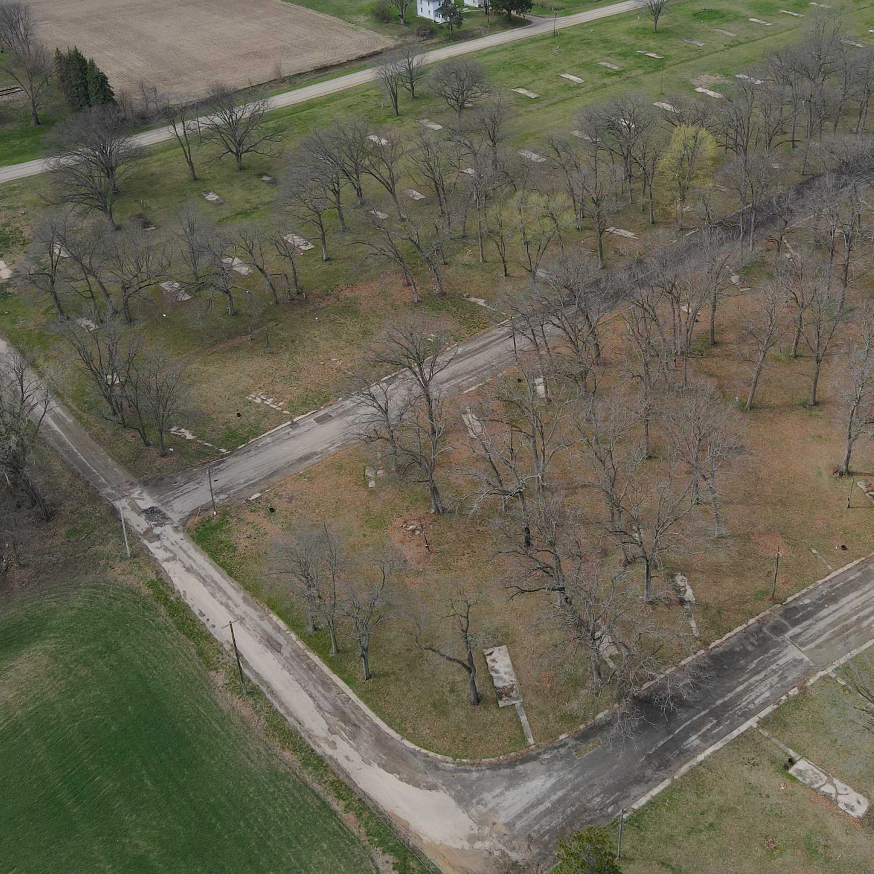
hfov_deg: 44.4
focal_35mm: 37
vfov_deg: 44.7
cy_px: 359
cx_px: 562
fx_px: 1057
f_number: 2.8
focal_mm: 4.5
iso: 100
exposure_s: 1/500
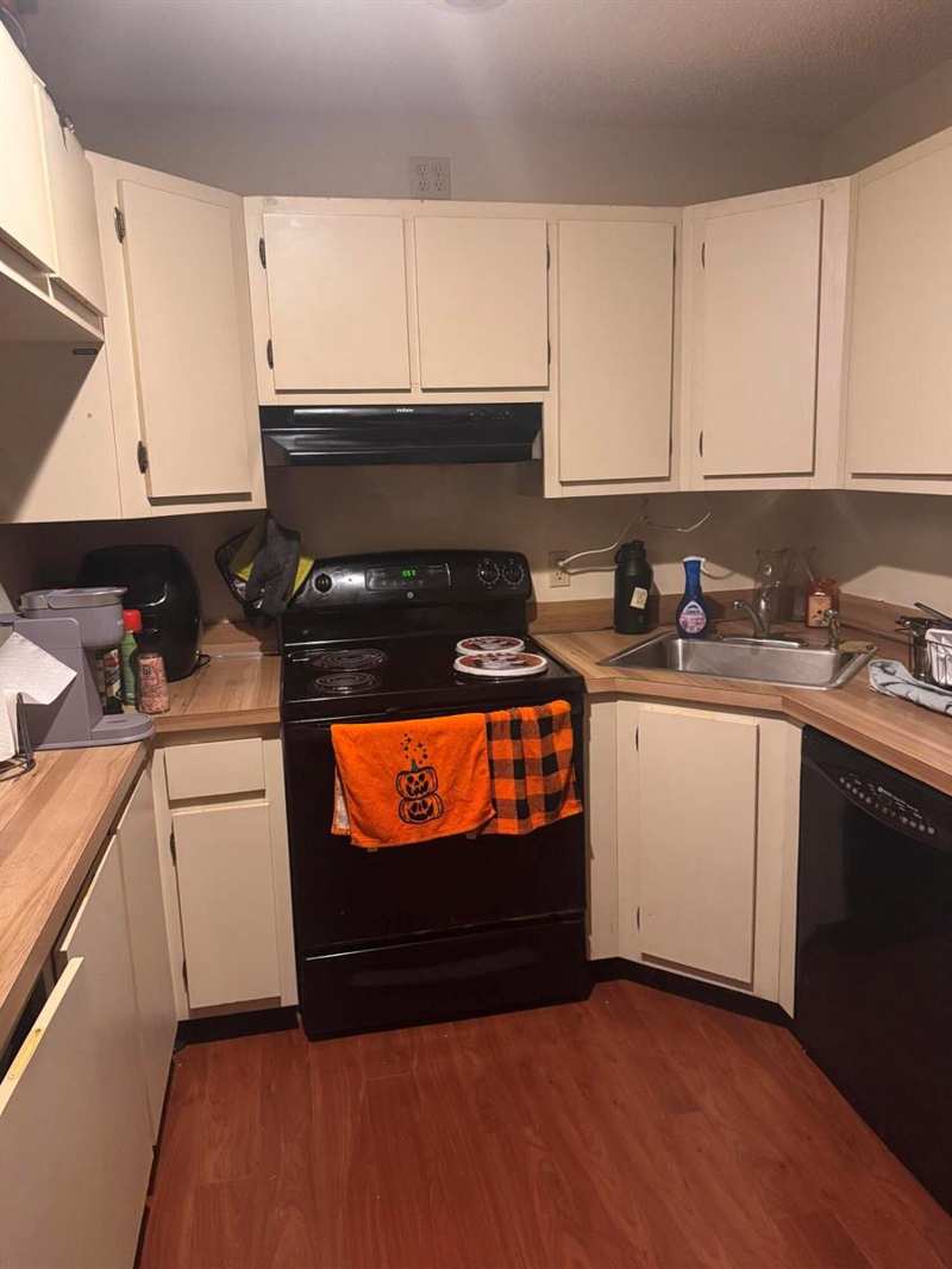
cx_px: 476
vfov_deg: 71.6
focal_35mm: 24
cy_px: 634
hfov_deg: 56.8
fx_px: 880
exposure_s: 1/40
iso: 800
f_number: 1.78
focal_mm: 6.76
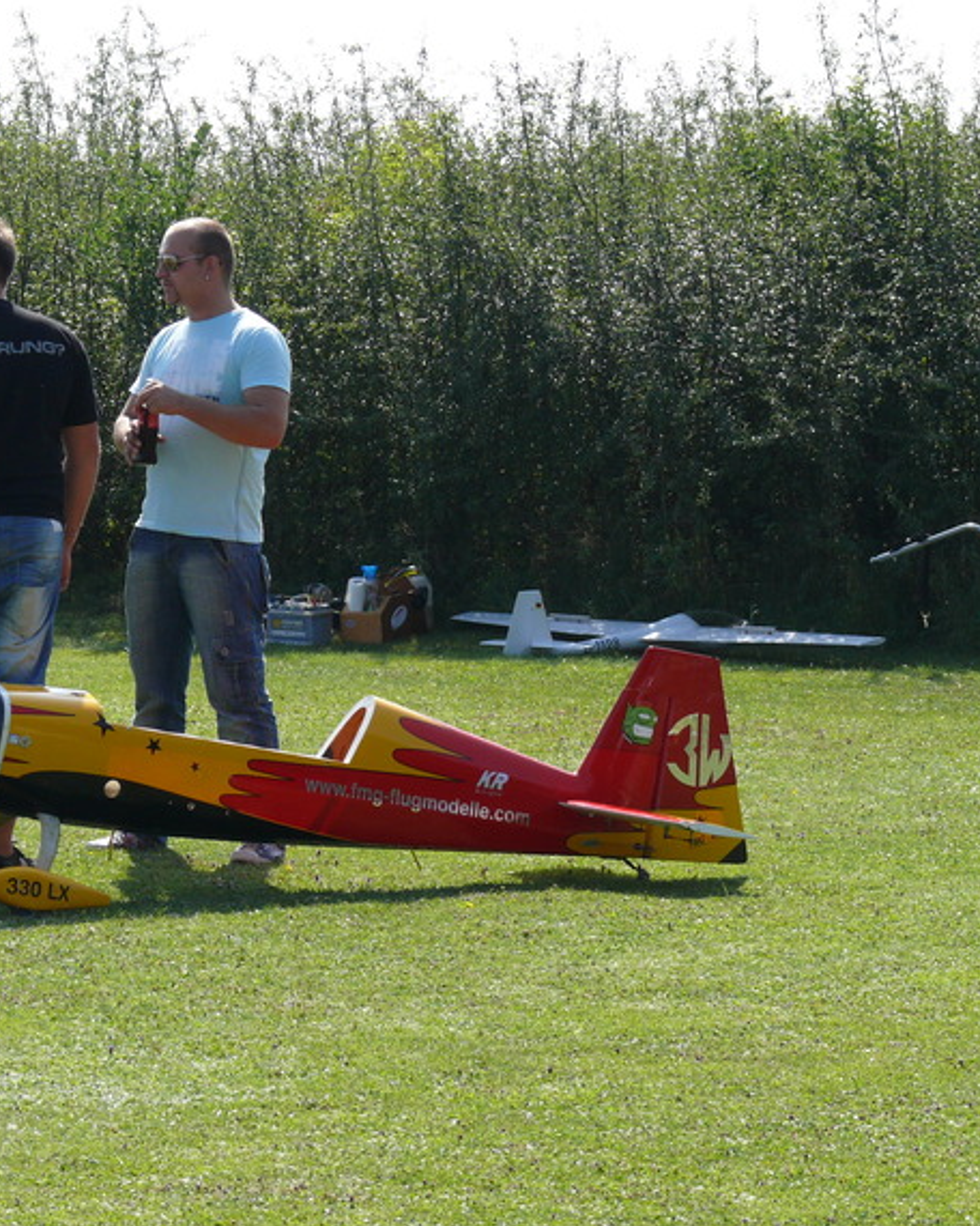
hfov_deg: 7.5
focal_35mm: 207
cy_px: 602
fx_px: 7505
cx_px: 144
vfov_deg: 9.3
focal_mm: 32
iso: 100
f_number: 5.6
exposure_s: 1/320
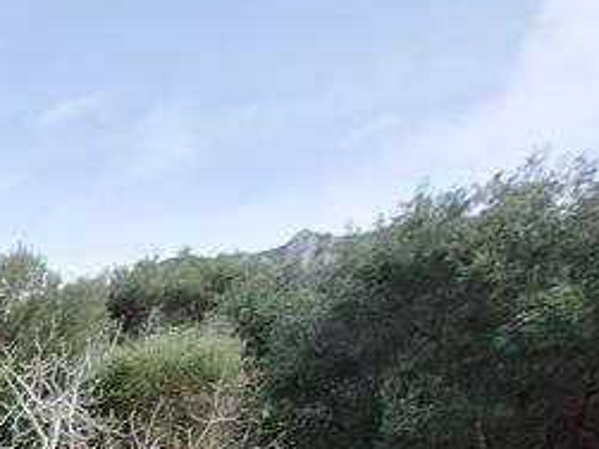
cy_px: 779
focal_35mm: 53
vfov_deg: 20.6
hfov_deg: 24.6
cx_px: -372
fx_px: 917
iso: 40
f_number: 2.2
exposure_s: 1/665
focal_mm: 1.74
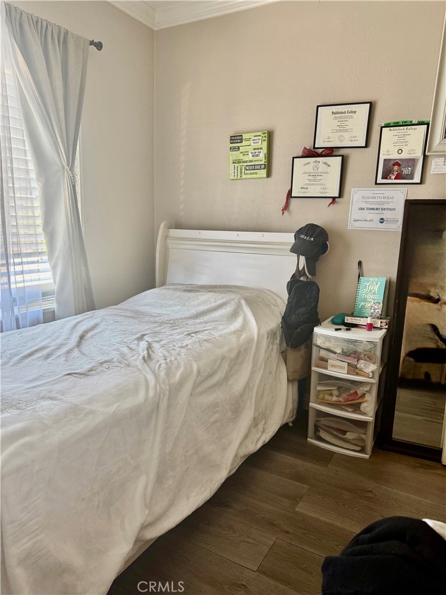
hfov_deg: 56.8
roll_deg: -2.3
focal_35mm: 24
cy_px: 298
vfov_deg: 71.6
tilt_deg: -11.3
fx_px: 412
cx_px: 223
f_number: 1.78
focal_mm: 6.76
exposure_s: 1/121
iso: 160
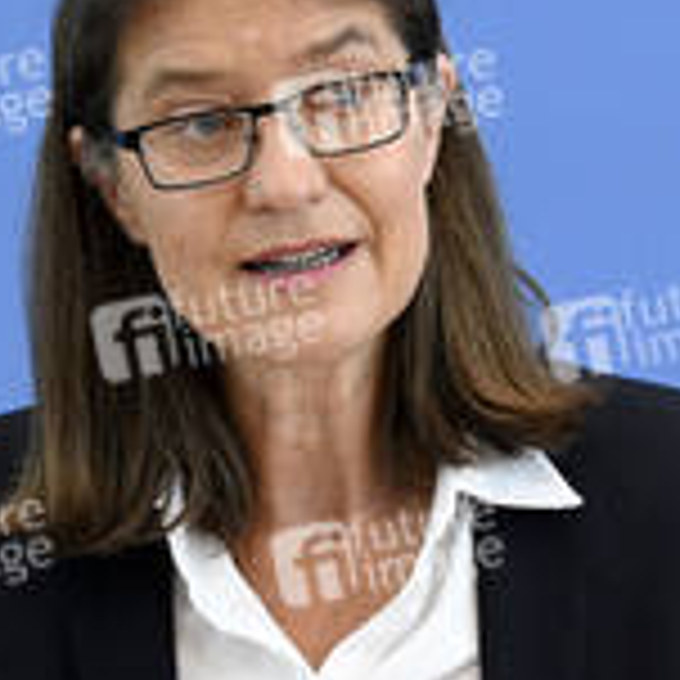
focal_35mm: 178
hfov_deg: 9.8
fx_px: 3956
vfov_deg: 9.8
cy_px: 441
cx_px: 268
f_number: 5.6
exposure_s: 1/800
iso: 3200
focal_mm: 70
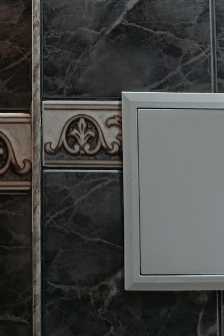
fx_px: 803
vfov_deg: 21.6
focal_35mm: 86
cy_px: -89
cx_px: -4
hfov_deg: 15.6
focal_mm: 5.24
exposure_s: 1/50
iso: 872
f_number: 1.7
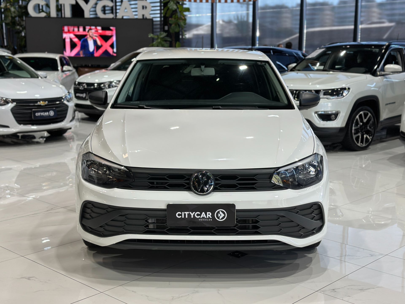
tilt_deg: -10.6
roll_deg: -0.6
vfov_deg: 30.3
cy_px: 152
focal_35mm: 48
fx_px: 562
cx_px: 202
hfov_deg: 39.7
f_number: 1.78
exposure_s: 1/120
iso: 100
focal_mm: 6.86
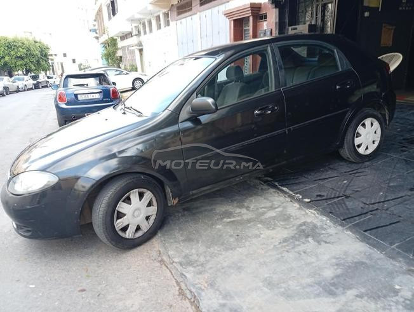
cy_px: 156
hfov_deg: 65.2
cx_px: 207
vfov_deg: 51.5
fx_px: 323
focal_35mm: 27
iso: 114
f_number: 1.8
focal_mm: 3.98
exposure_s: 1/50
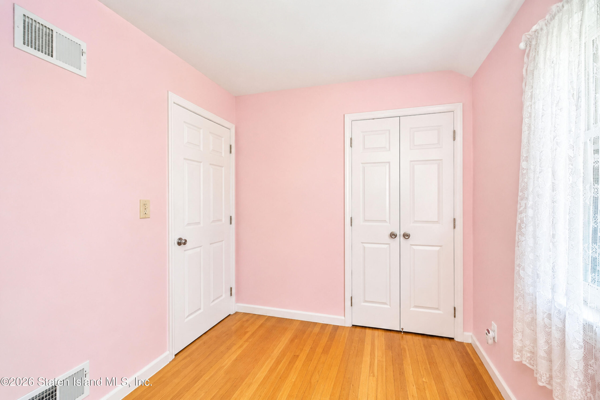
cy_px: 200
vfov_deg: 77.3
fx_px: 250
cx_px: 300
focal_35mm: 15
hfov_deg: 100.4
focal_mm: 10
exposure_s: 1/250
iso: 2000
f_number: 9
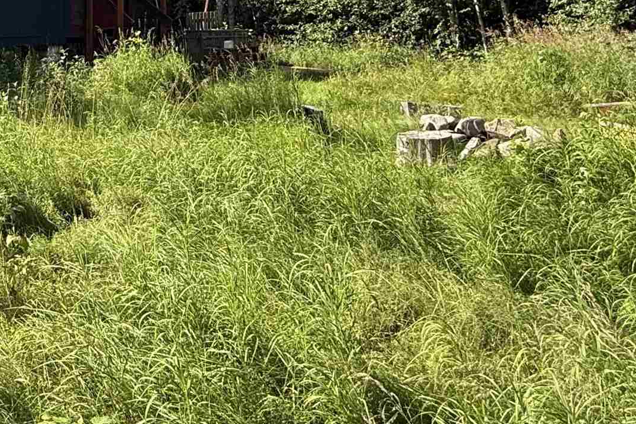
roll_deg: +0.4
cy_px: -62
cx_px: 56
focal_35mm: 42
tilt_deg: +5.2
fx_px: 742
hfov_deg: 42.3
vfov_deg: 28.4
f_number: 2.2
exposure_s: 1/888
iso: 64
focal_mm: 2.22
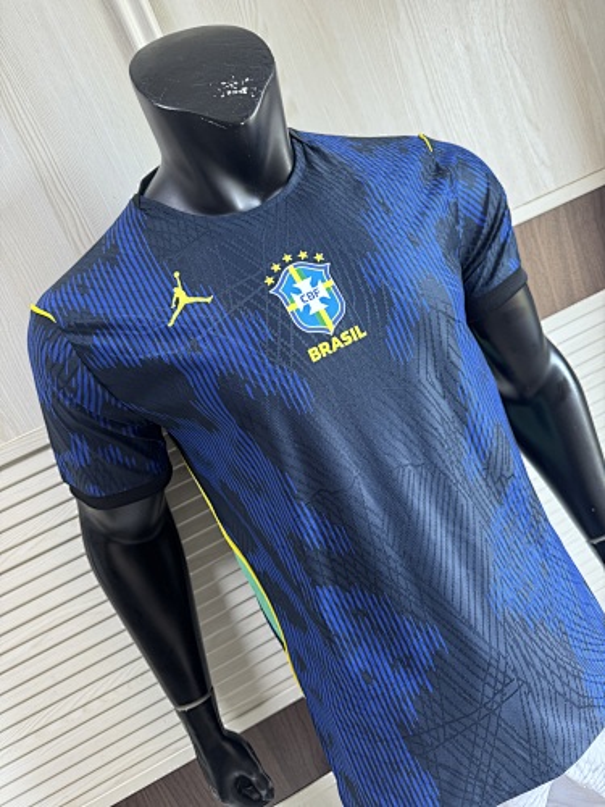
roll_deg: +23.0
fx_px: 559
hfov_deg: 56.8
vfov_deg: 71.6
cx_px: 302
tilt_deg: -15.1
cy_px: 404
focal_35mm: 24
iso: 200
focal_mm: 6.76
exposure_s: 1/71
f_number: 1.78
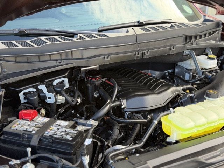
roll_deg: -0.4
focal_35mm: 48
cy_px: 84
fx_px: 311
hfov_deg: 39.7
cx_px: 112
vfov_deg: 30.3
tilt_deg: -20.4
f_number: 1.78
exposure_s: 1/209
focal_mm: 6.76
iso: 125
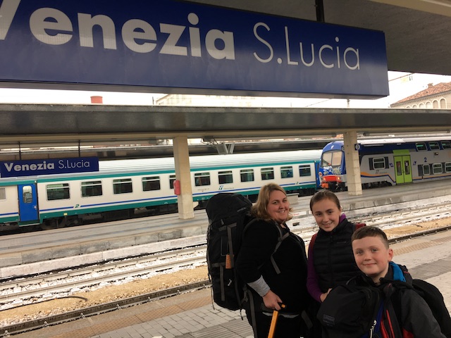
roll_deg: +4.6
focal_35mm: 29
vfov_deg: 48.2
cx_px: 226
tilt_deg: +1.2
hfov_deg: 61.7
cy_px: 169
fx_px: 378
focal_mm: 4.15
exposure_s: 1/100
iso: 40
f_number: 2.2
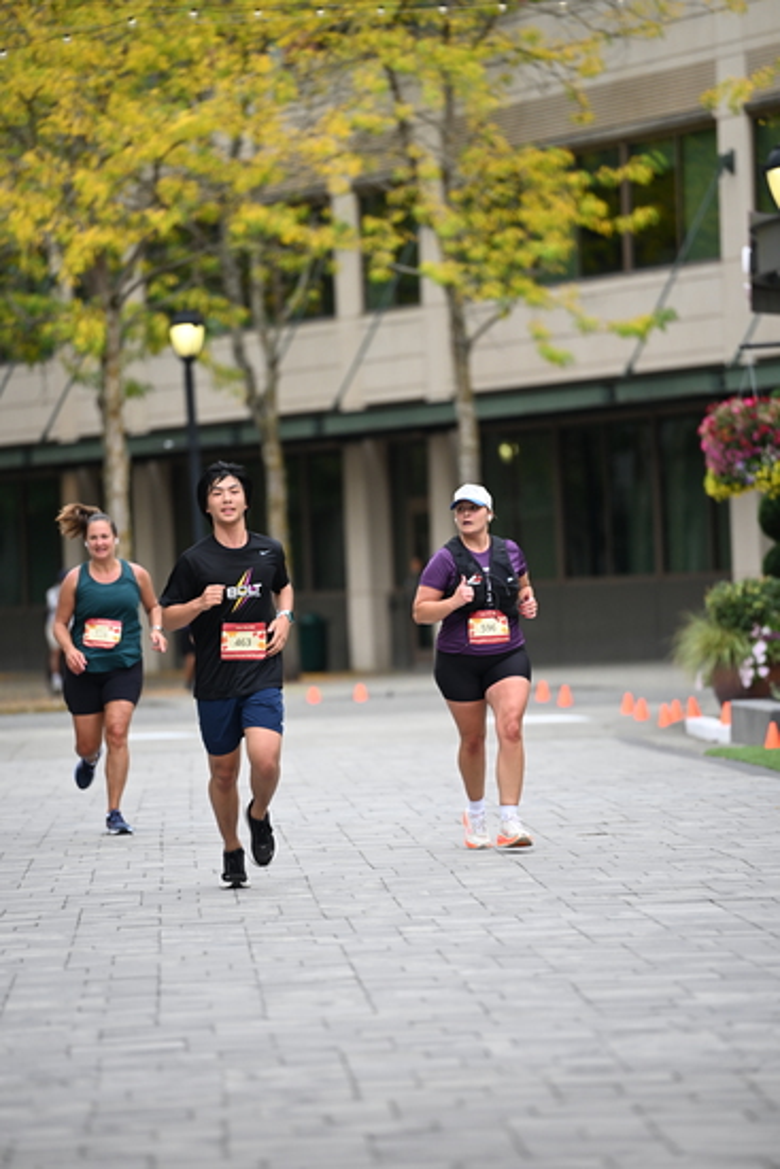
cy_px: 584
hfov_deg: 6.9
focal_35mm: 200
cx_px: 390
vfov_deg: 10.3
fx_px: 6495
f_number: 2.8
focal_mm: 200
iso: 640
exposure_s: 1/2000
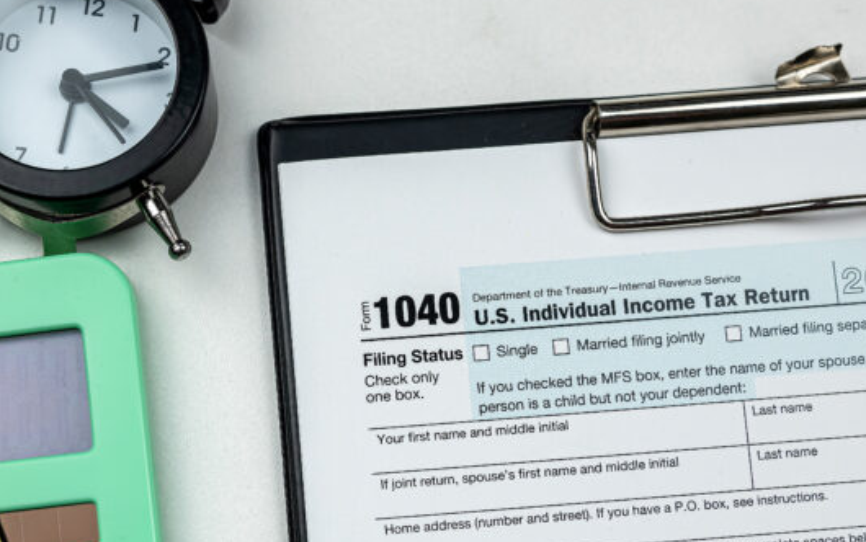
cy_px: 442
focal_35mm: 61
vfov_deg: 21.0
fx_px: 1441
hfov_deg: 33.3
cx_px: 338
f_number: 5.6
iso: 250
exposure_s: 1/200
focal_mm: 31
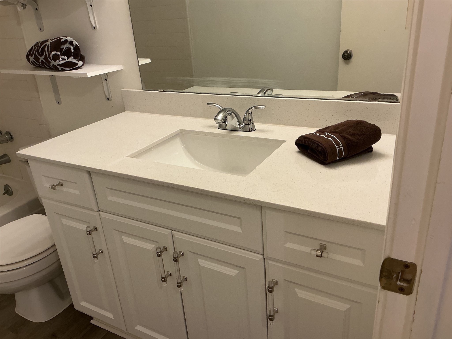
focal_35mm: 29
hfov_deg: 61.7
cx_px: 226
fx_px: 379
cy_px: 170
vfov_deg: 48.2
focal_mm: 3
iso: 80
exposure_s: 1/60
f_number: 1.8
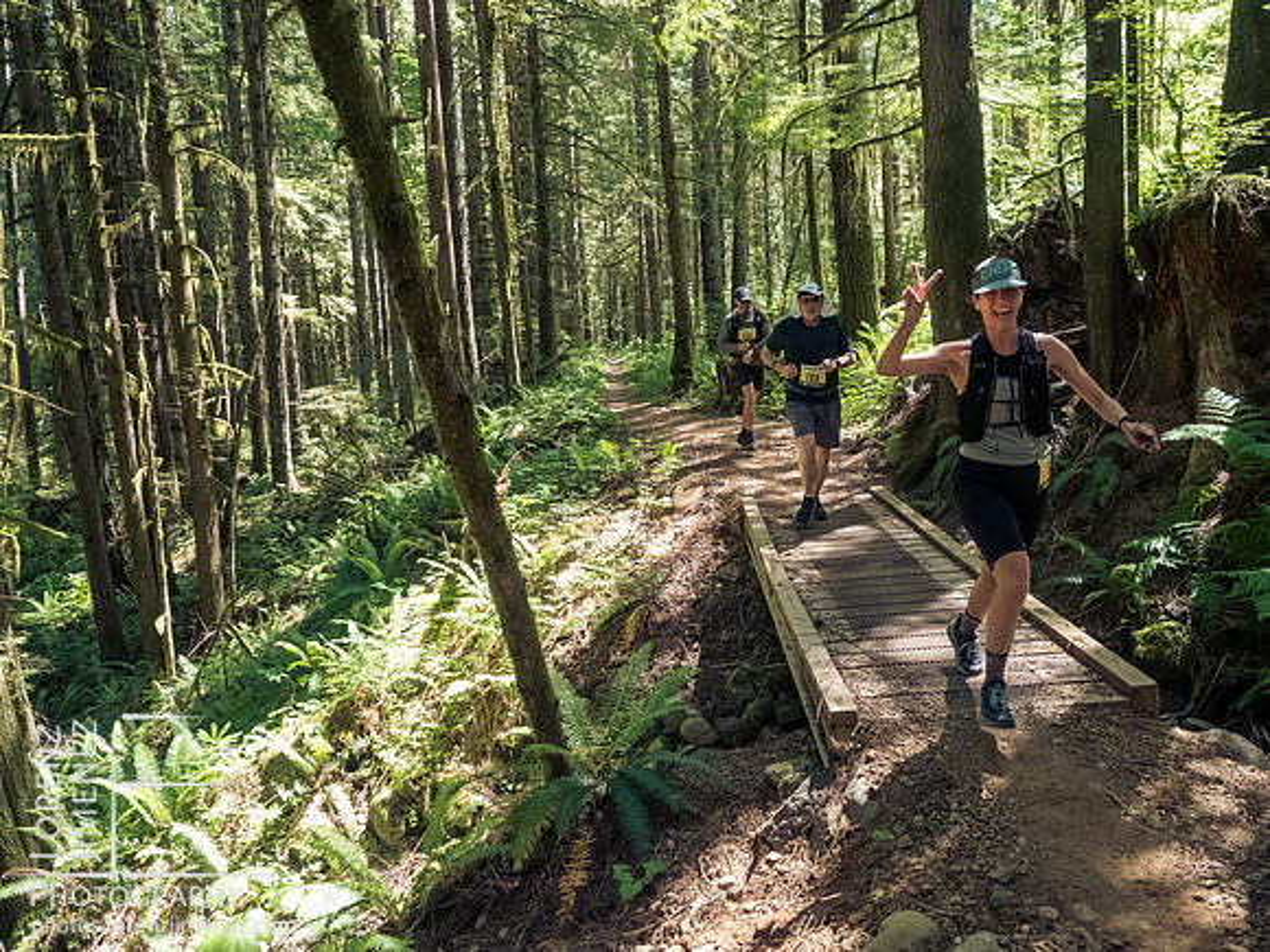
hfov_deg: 71.6
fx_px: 881
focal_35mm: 24
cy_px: 476
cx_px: 635
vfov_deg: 56.8
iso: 3200
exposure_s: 1/1000
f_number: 2.8
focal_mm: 12
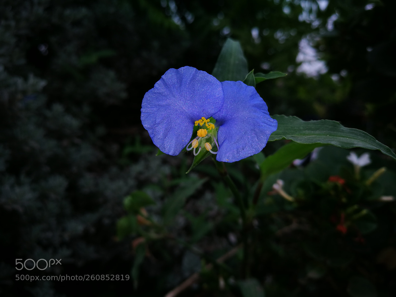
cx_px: 198
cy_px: 148
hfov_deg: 65.3
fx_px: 309
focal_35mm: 27
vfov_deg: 51.4
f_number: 2.2
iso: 50
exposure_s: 1/967
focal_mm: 4.5
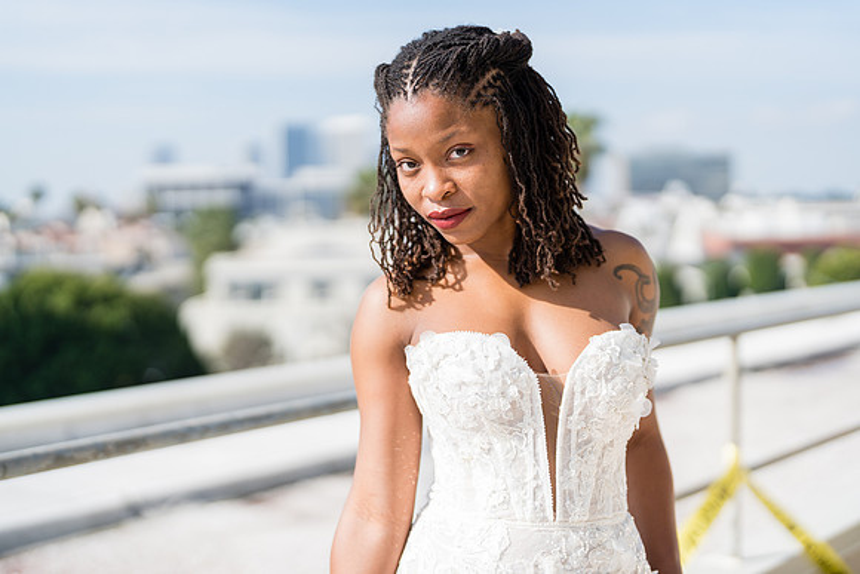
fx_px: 1195
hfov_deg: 39.6
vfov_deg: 27.0
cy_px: 287
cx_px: 430
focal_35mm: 50
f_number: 1.2
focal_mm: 50
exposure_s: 1/6400
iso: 100
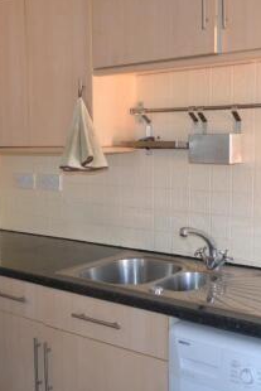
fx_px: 500
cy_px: 195
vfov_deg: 42.7
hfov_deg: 29.3
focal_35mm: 46
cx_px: 131
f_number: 3.8
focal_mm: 20
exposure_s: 1/60
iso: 900
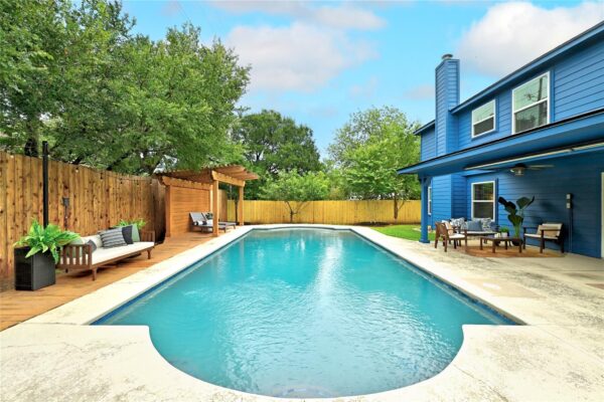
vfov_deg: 81.2
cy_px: 201
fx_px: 235
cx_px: 302
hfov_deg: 104.3
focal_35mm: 14
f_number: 10
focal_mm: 14
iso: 400
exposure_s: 1/125
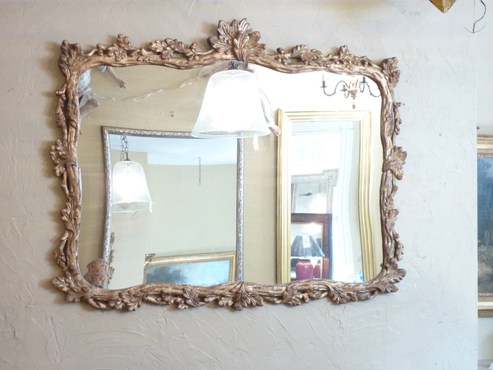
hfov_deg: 30.7
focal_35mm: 63
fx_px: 897
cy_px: 185
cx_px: 246
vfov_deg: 23.3
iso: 400
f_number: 4
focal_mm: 10.3
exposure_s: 1/10
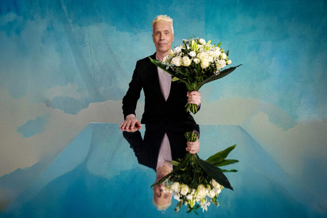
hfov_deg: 65.5
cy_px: 109
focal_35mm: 28
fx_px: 254
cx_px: 164
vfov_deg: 46.4
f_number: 1.7
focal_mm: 28
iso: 100
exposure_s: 1/125
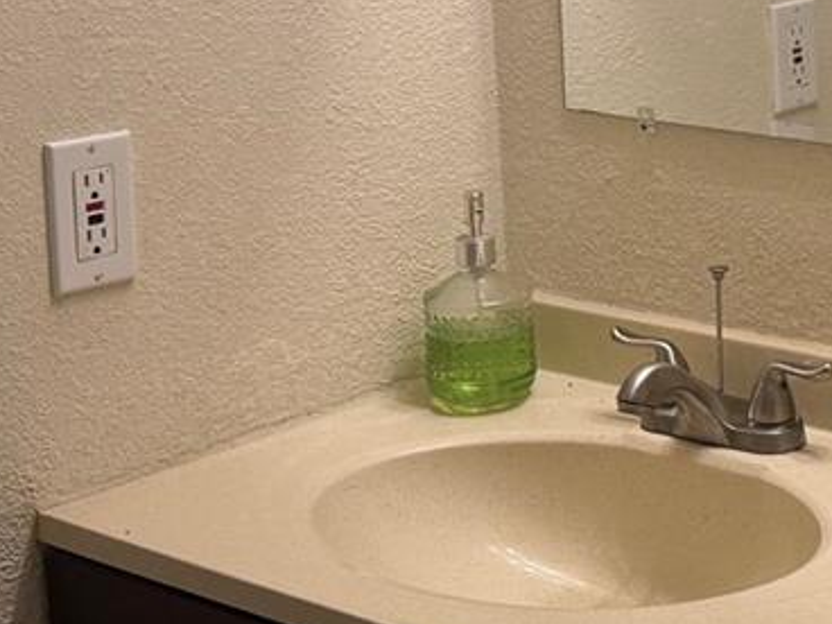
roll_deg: +0.8
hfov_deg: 20.0
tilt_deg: -11.3
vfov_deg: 15.5
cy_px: 63
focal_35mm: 94
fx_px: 2259
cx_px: 904
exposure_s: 1/184
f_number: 1.78
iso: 125
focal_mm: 6.76
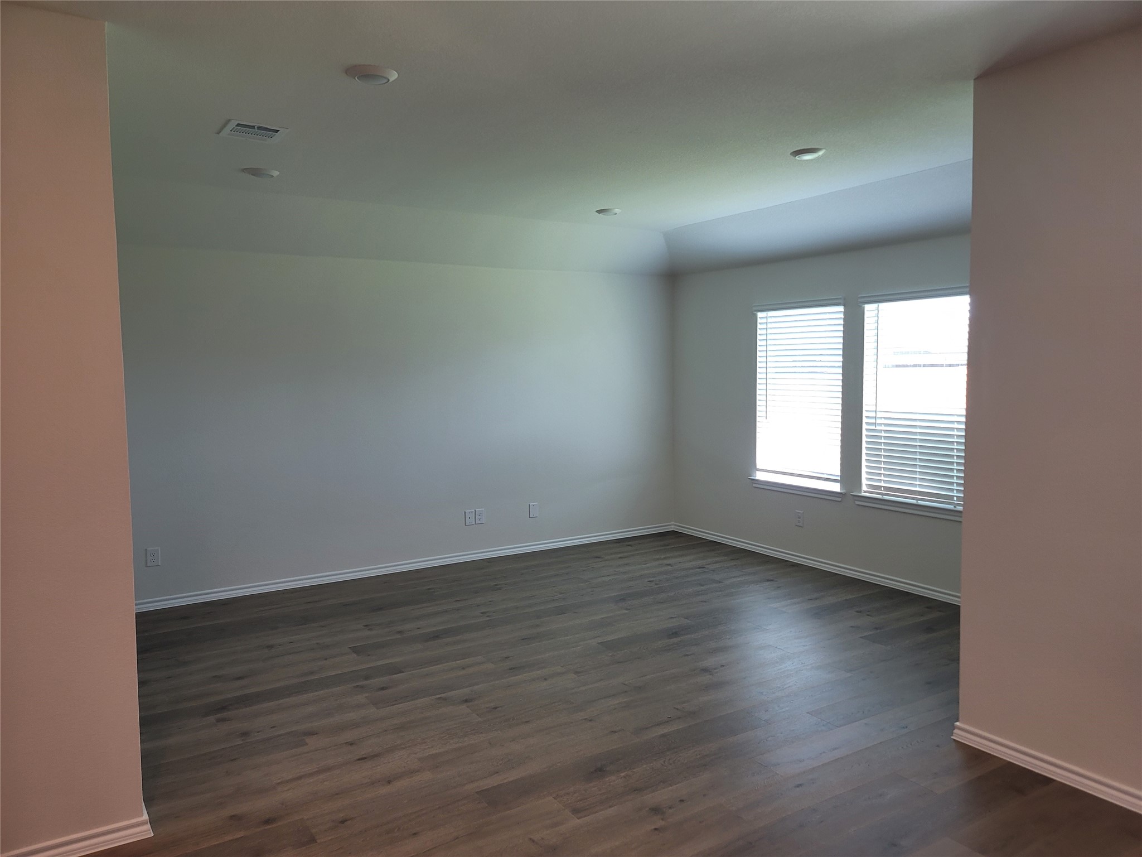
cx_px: 571
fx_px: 825
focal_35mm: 25
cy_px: 428
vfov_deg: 54.9
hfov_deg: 69.4
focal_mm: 7
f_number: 1.8
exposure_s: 1/120
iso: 125
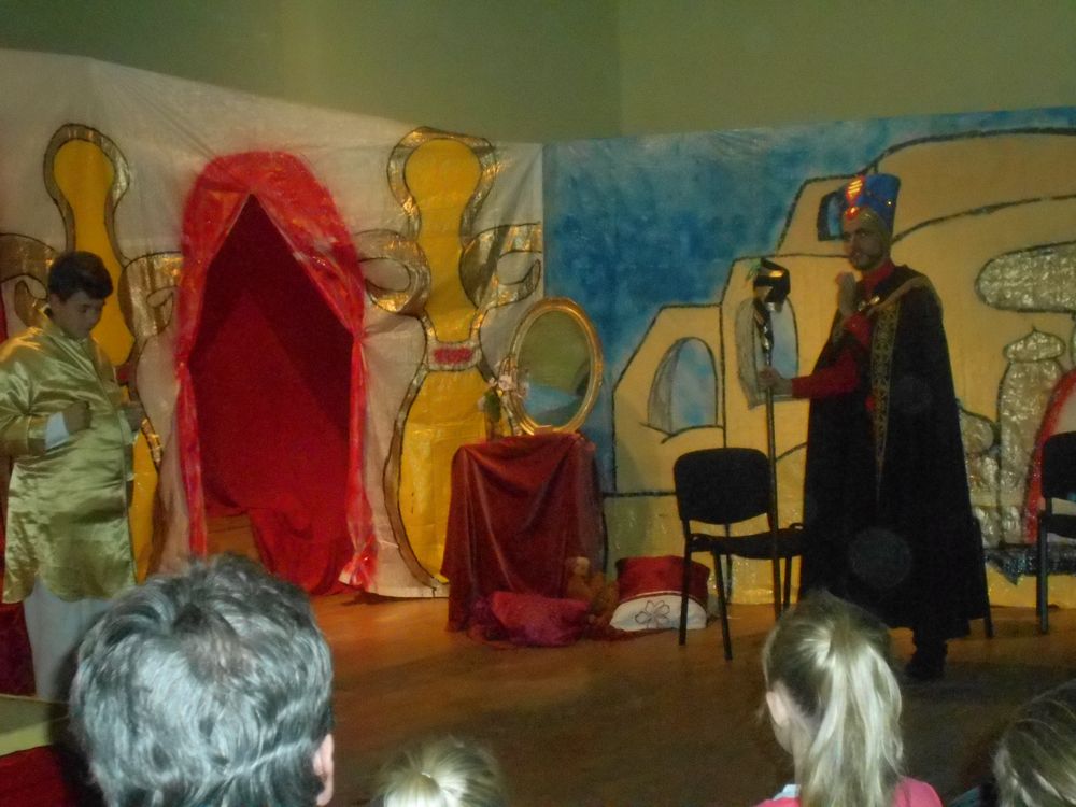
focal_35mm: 58
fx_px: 1803
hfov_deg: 33.2
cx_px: 538
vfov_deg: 25.2
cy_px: 404
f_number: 4.9
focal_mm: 10
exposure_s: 1/60
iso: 1600
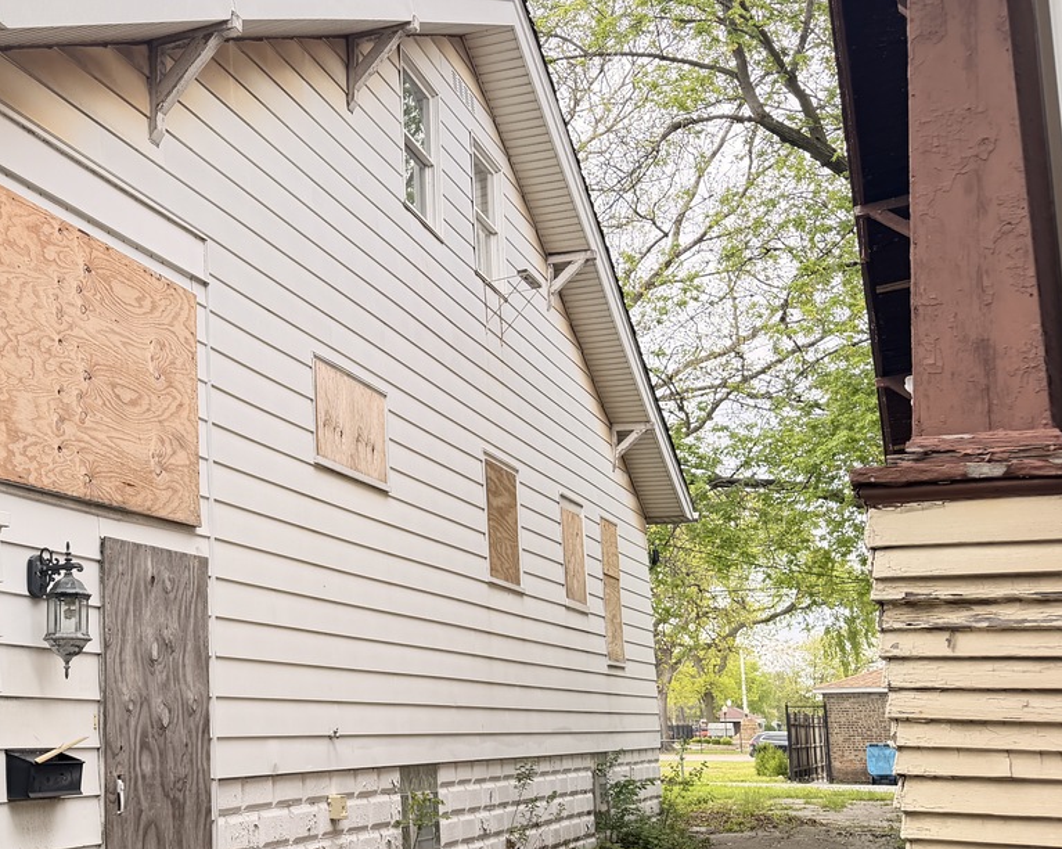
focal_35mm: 44
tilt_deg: +8.2
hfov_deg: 39.5
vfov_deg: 34.0
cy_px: 504
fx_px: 1382
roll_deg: +0.4
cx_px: 144
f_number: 1.78
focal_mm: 6.76
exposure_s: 1/765
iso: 100
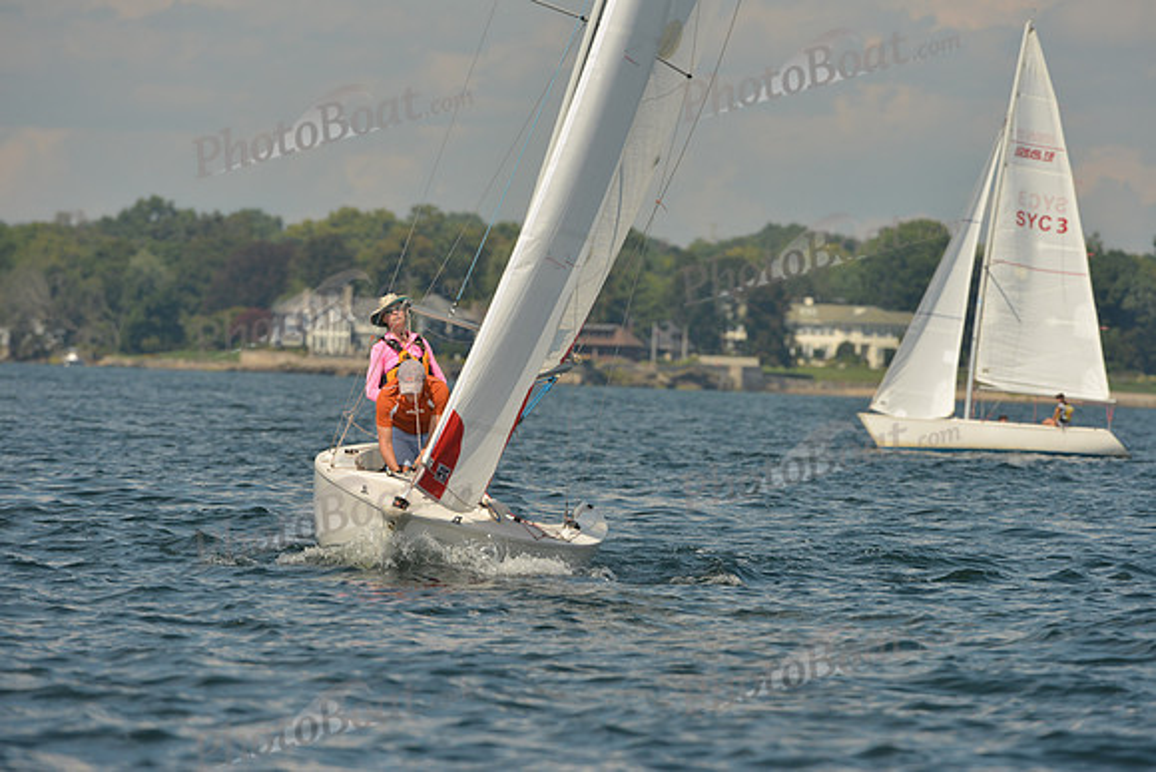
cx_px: 578
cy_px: 386
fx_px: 12205
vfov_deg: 3.6
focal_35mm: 380
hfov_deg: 5.4
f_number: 7.1
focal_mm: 380
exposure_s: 1/1250
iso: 320
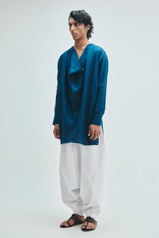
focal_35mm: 60
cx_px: 80
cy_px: 119
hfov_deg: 22.6
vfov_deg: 33.4
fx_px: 397
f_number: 8
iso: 400
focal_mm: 60
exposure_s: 1/160
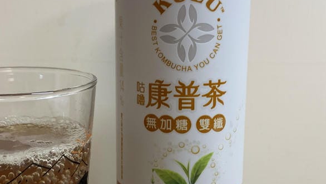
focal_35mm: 58
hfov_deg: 35.7
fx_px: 502
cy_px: 118
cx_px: 111
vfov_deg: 20.7
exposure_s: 1/78
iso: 100
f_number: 1.8
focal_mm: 4.25
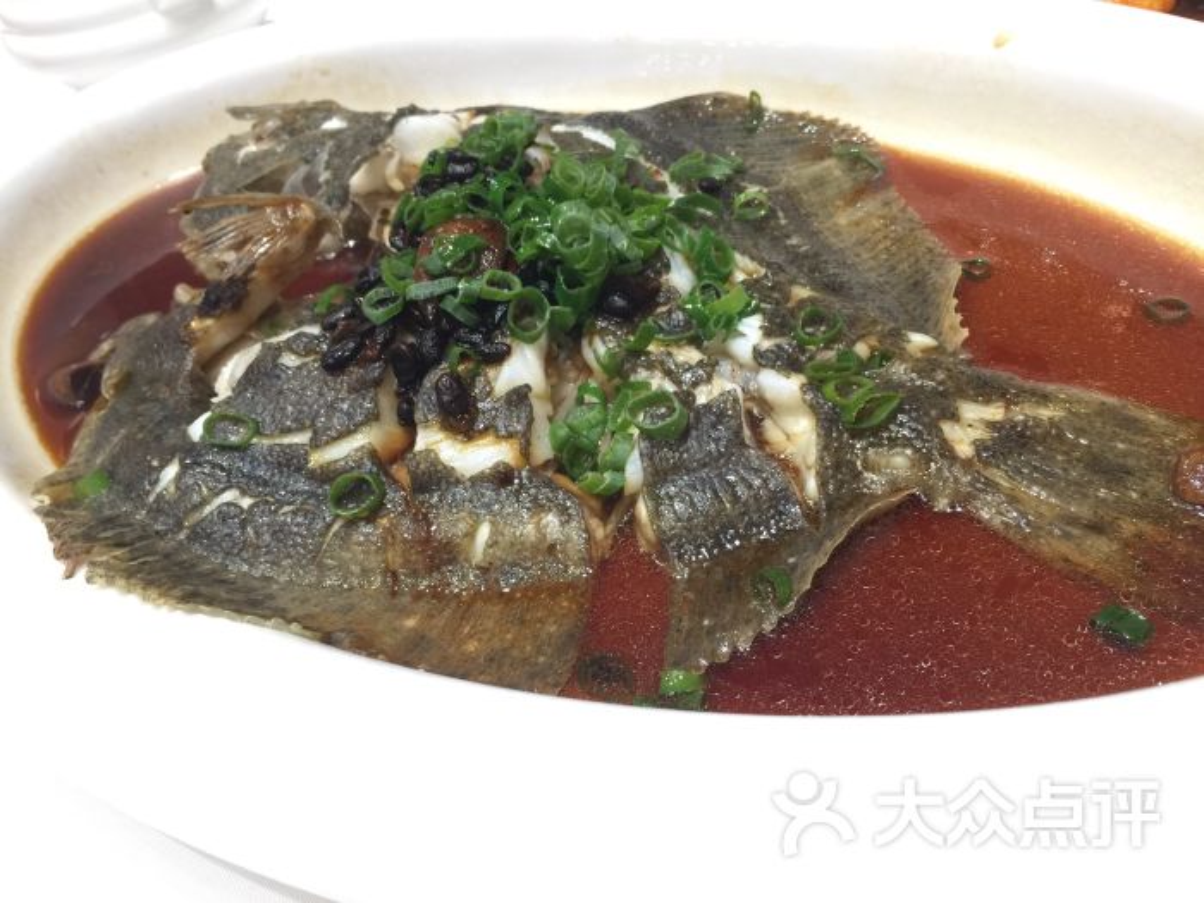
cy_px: 452
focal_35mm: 29
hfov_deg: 61.7
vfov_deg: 48.2
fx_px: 1009
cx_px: 602
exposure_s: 1/17
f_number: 2.2
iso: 64
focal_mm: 4.15
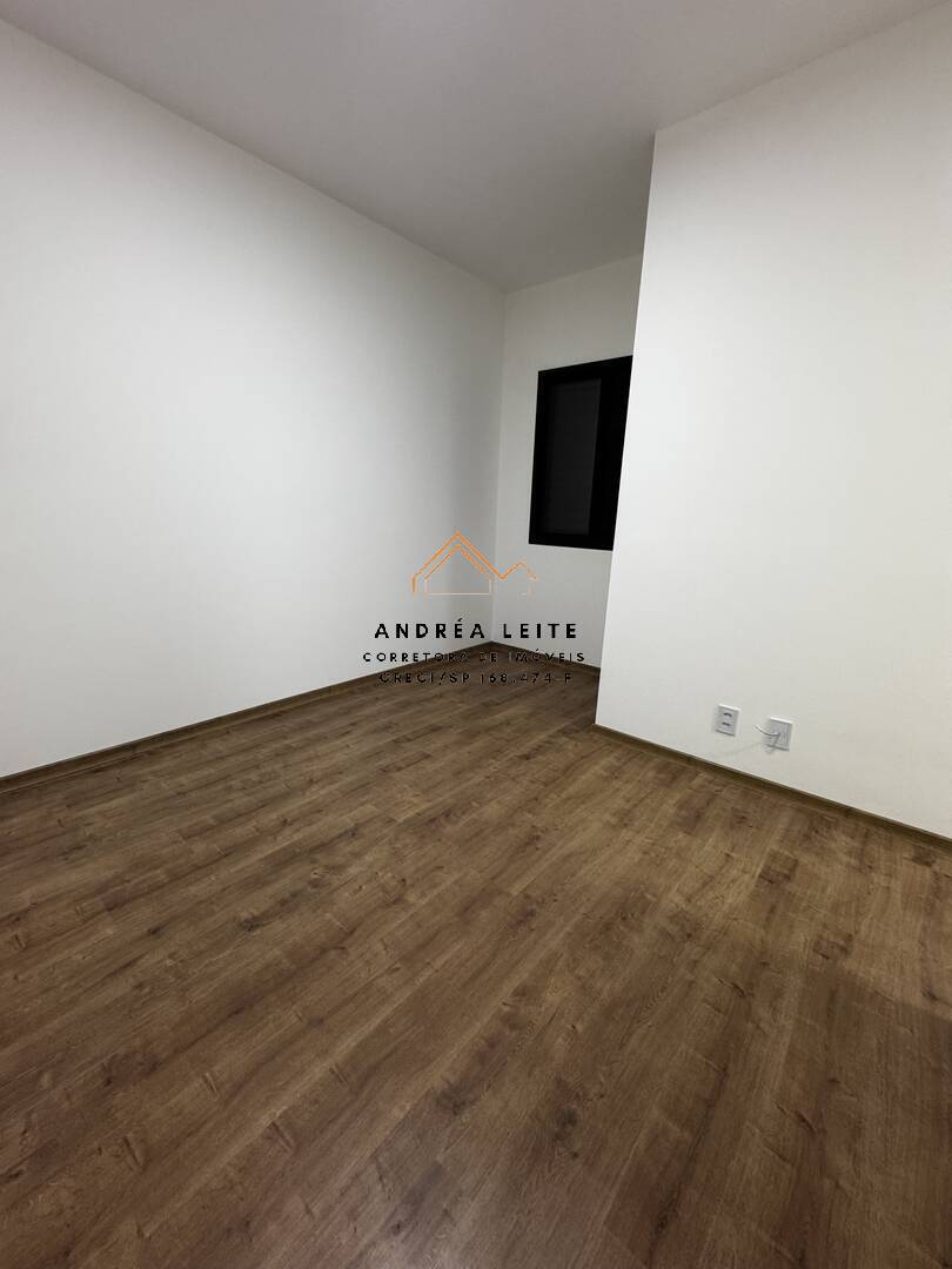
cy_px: 634
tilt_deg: -13.6
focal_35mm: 14
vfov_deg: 102.1
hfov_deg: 85.7
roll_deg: -1.6
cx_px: 476
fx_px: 513
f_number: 2.2
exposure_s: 1/60
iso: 200
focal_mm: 2.22
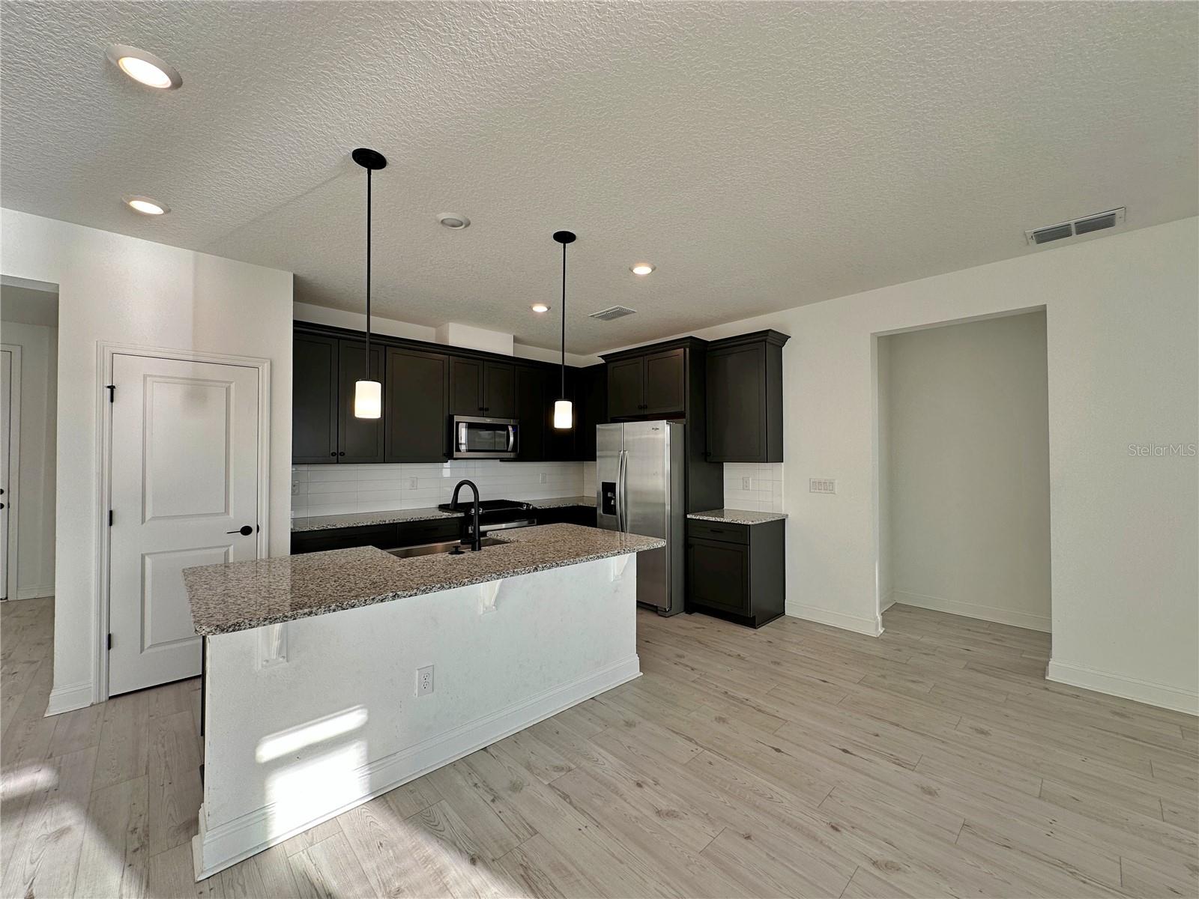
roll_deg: +0.5
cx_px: 600
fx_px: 485
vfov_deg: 85.7
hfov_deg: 102.1
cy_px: 450
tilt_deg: +1.6
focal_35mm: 14
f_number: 2.2
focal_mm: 2.22
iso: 50
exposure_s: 1/120
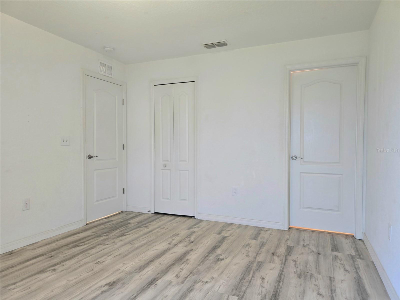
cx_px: 200
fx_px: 266
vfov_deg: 58.9
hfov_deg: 73.9
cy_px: 150
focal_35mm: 23
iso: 640
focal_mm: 6.3
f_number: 1.7
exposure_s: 1/60.2
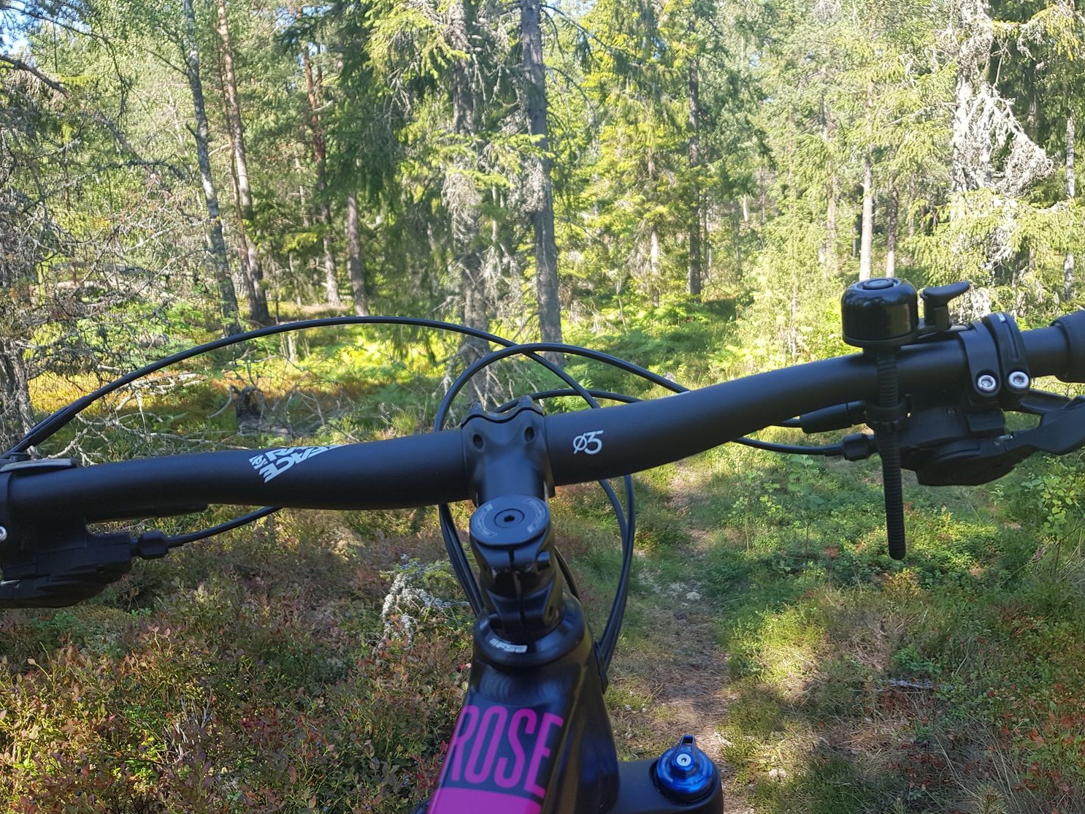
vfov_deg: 49.7
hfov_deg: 63.4
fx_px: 877
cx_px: 552
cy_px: 424
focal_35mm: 28
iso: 40
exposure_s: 1/293
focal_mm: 4.2
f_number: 1.7
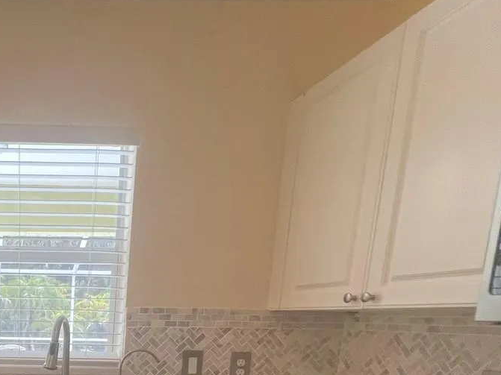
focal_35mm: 31
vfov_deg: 38.8
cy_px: 396
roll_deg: -0.2
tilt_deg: -10.3
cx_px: -10
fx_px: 449
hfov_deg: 47.5
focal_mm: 1.57
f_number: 1.8
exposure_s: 1/120
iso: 125
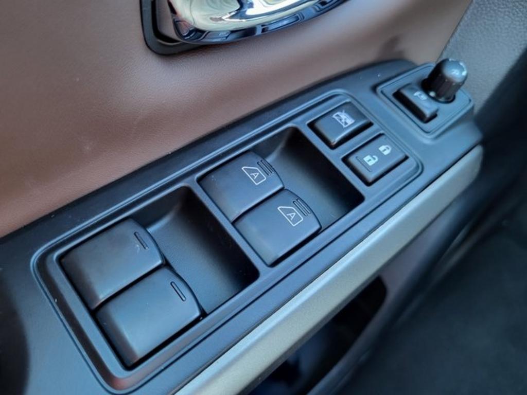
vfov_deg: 53.1
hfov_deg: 67.3
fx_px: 396
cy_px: 198
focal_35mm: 26
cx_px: 264
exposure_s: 1/40
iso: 400
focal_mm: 5.4
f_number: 1.8
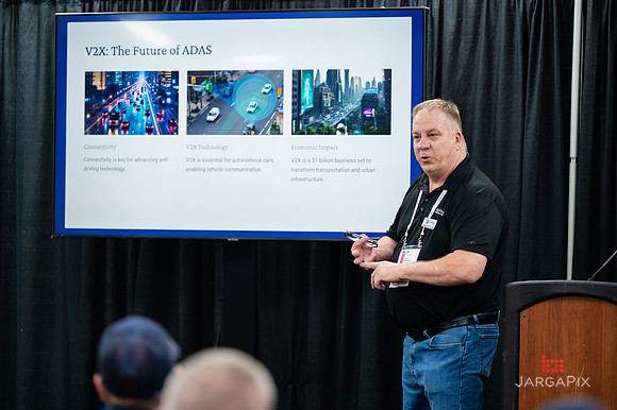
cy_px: 204
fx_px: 2806
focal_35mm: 164
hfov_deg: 12.5
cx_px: 308
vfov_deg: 8.4
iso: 1250
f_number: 3.2
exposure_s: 1/200
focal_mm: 160
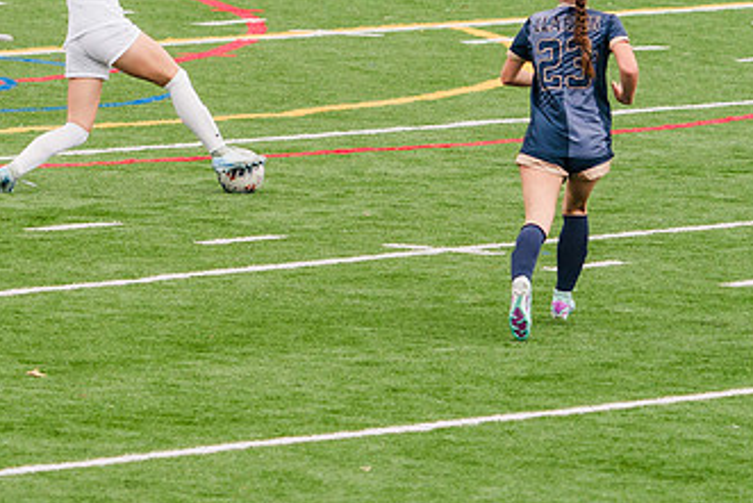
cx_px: 61
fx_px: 12241
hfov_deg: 3.5
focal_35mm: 585
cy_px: -20
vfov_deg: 2.4
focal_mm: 243
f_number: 5.6
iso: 640
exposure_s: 1/1600
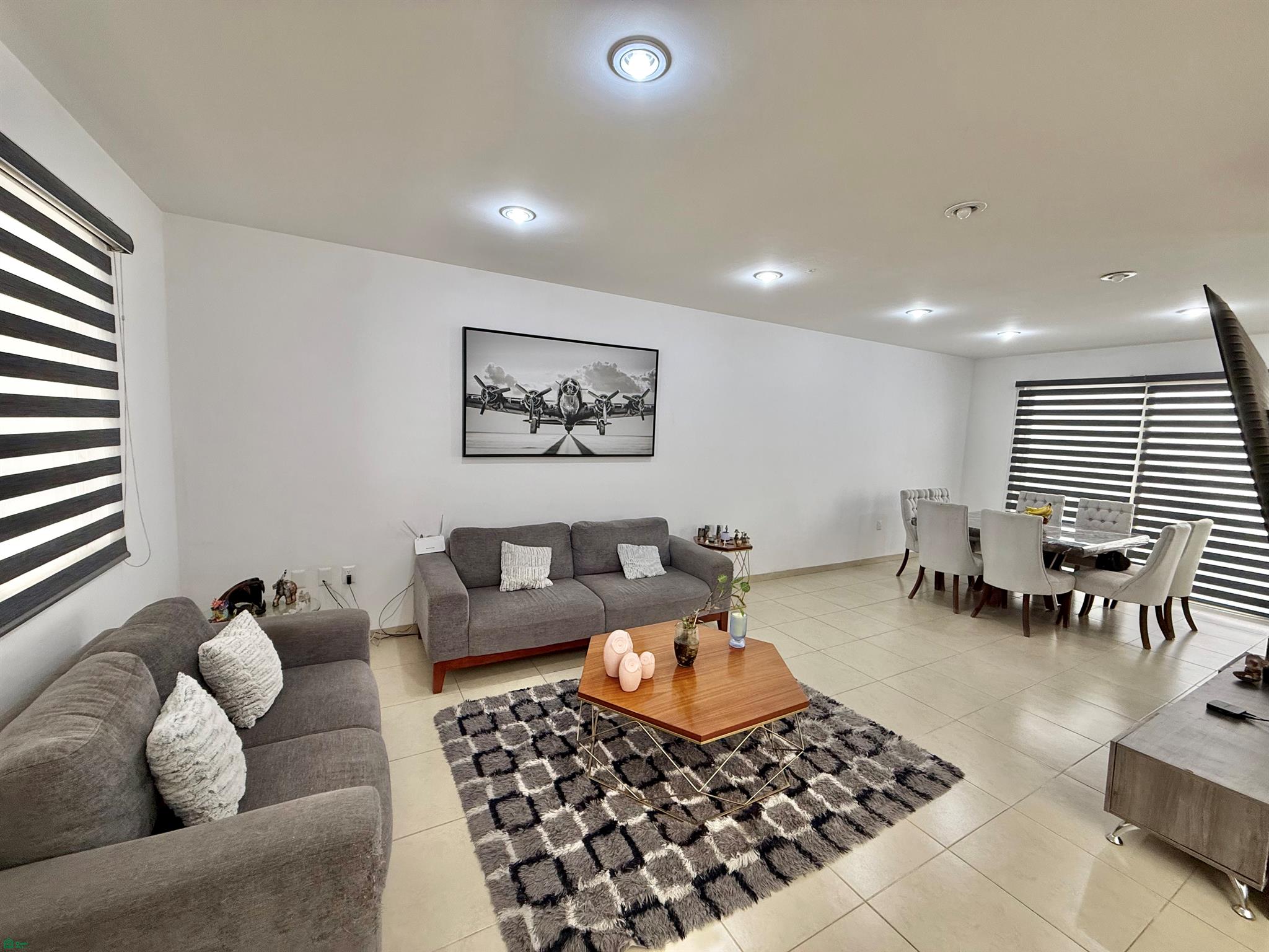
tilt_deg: -5.0
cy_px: 476
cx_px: 634
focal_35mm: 14
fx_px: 513
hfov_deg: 102.1
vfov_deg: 85.7
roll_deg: -2.5
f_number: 2.2
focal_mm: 2.22
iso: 125
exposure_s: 1/120
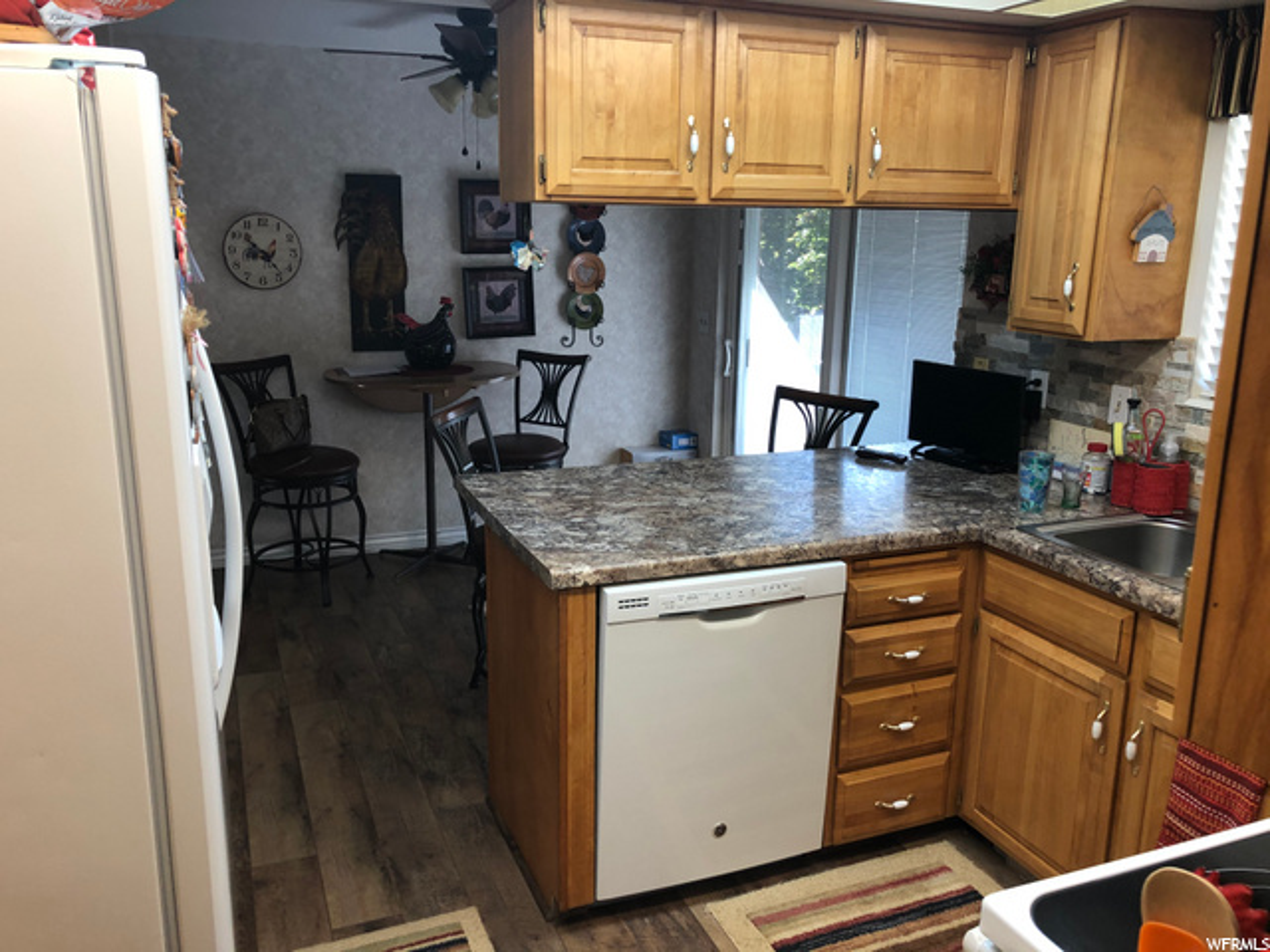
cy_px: 476
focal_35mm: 28
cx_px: 635
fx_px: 1027
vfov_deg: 49.7
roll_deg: -0.3
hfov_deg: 63.4
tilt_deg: -12.8
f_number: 1.8
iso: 25
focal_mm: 3.99
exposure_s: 1/40
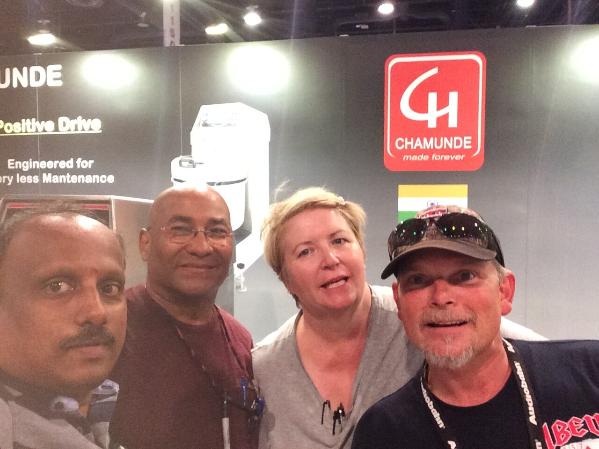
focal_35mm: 31
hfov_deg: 58.4
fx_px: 536
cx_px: 300
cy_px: 224
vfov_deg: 45.4
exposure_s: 1/30
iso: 400
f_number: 2.4
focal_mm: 2.15
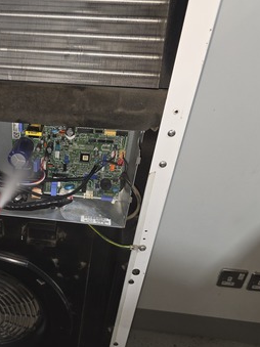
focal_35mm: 31
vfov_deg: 58.4
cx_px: 49
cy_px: 175
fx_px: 311
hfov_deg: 43.1
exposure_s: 1/60
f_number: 1.7
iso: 64
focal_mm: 6.3
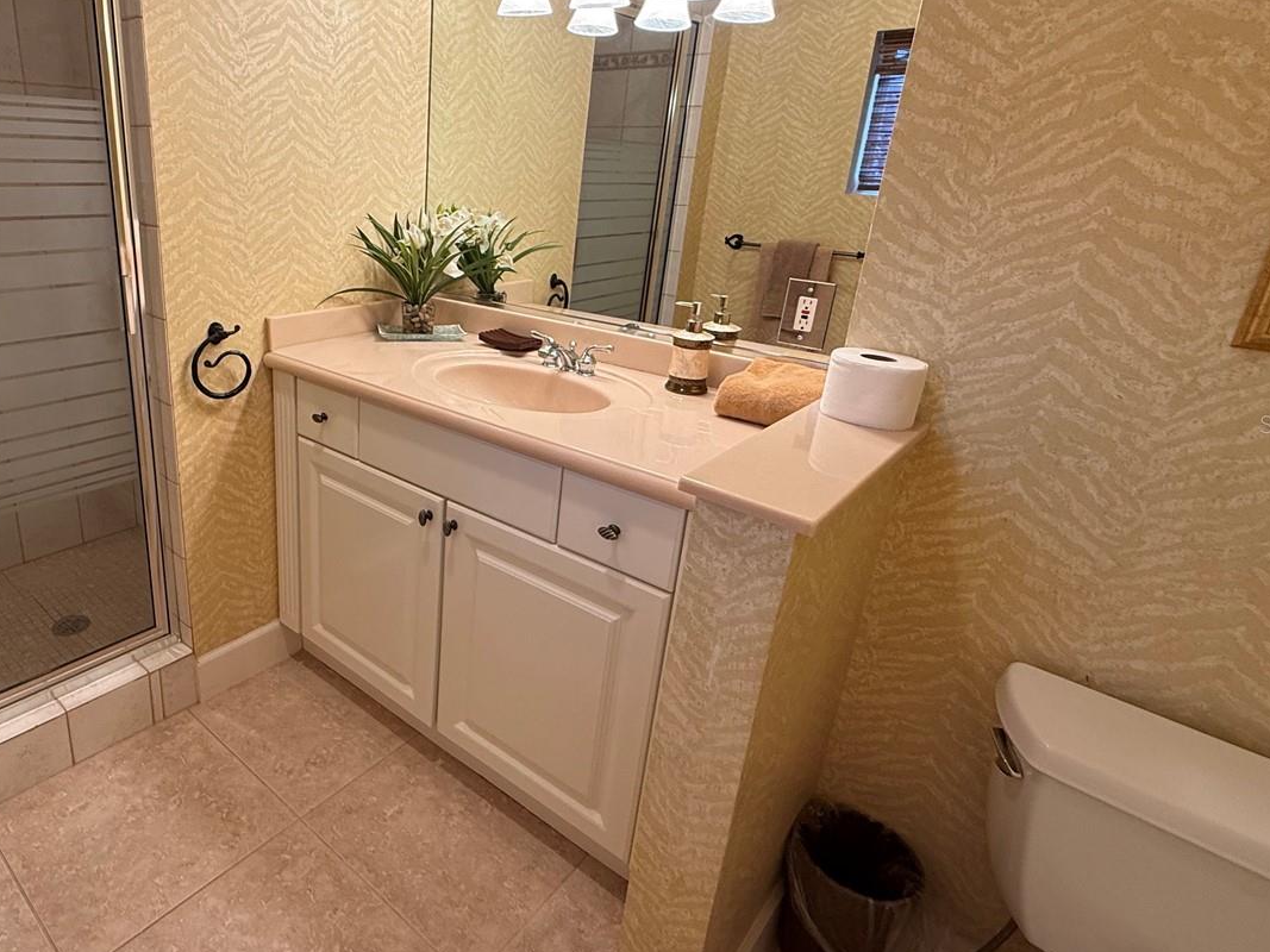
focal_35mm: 21
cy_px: 424
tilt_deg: -17.9
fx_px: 770
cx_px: 420
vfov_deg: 63.3
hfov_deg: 76.4
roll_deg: -2.0
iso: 125
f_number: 2.2
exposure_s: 1/120
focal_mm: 2.22
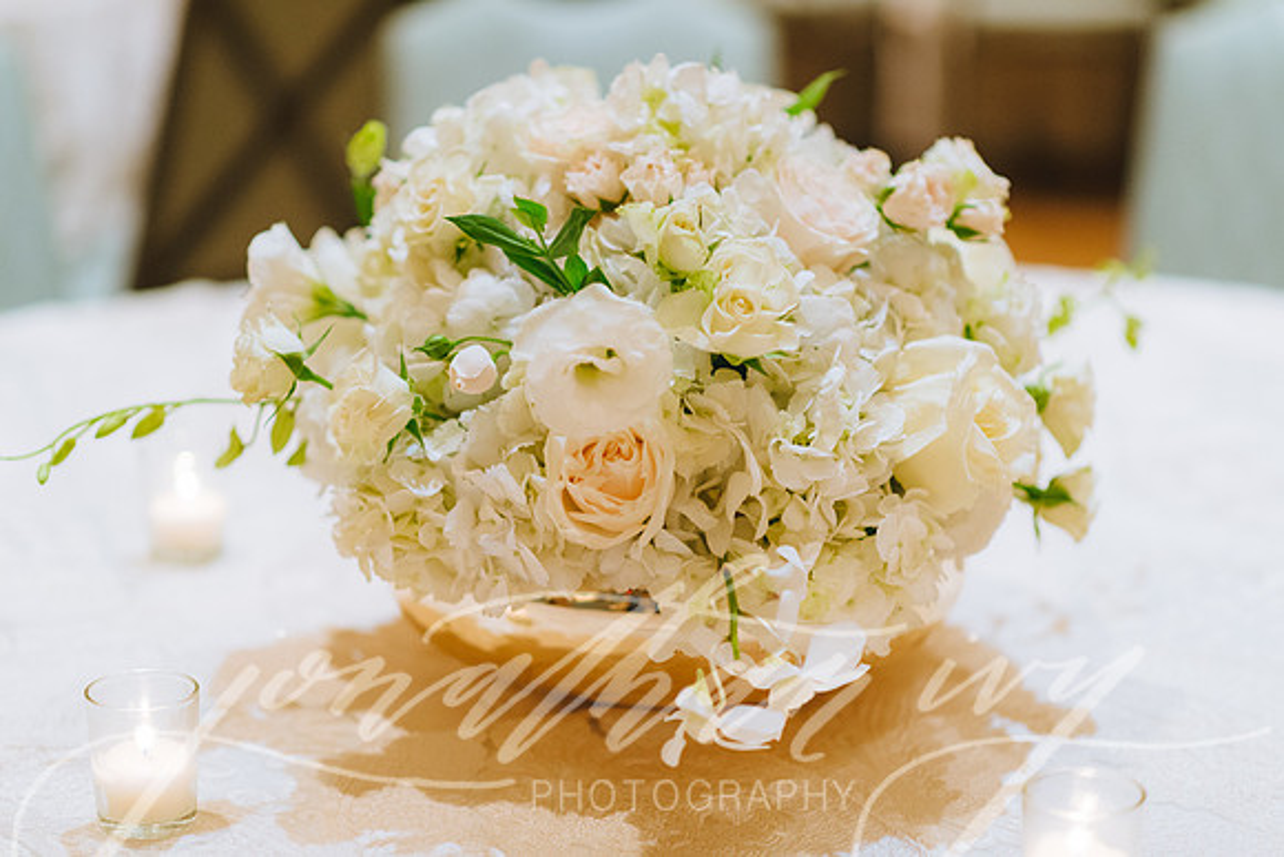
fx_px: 3032
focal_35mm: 85
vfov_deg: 16.1
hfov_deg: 23.9
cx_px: 642
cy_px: 428
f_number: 2
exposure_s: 1/125
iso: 1600
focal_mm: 85
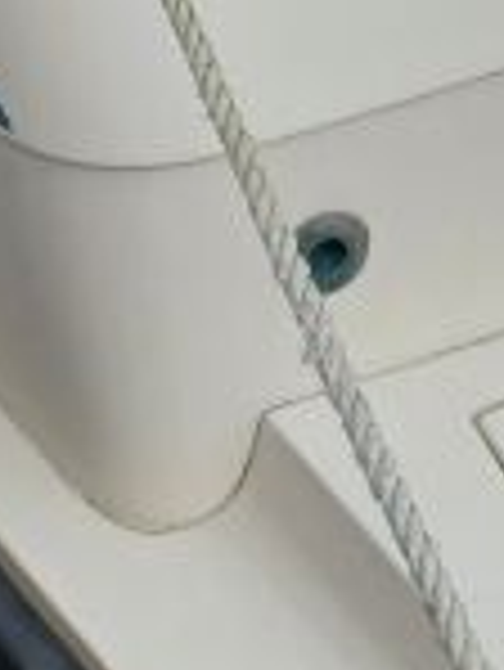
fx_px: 3334
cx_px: 693
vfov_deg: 10.2
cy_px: -872
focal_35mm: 172
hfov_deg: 8.5
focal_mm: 4.6
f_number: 1.8
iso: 32
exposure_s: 1/380
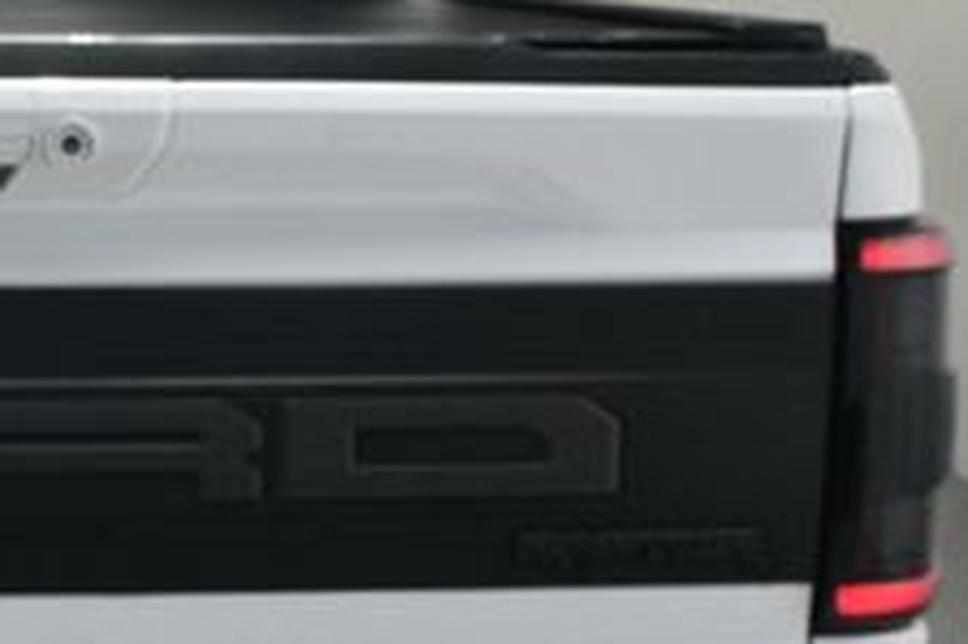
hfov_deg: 19.1
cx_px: -78
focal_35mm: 103
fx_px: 2767
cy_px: 398
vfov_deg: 13.3
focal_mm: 24
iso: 100
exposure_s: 1/160
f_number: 13
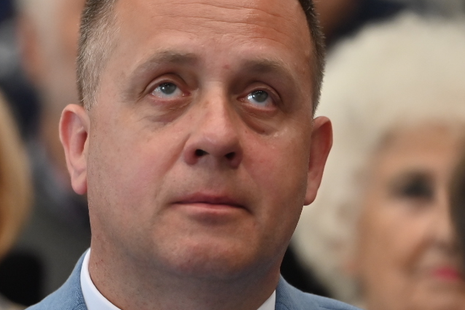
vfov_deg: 3.0
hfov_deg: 4.5
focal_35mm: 457
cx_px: 195
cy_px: 173
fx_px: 5901
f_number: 2.8
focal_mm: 180
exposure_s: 1/400
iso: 1100
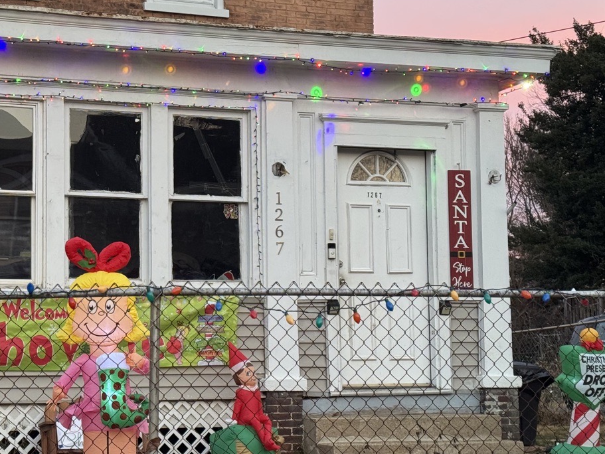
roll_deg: +1.3
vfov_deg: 18.6
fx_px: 1381
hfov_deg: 24.4
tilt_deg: +7.2
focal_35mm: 79
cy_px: 286
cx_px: 147
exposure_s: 1/60
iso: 200
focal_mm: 6.76
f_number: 1.78
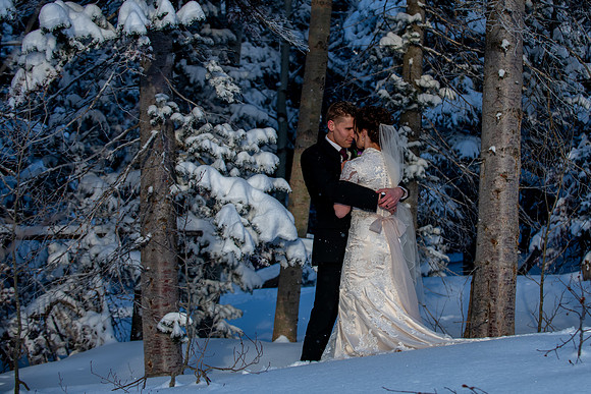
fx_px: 1360
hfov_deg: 24.5
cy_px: 161
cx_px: 350
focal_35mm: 83
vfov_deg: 16.5
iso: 320
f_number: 5
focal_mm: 70
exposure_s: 1/400
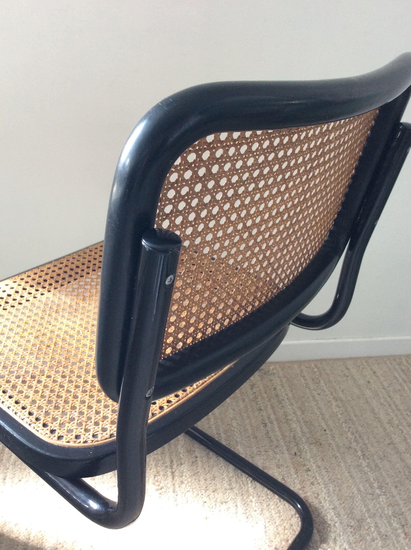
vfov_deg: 56.9
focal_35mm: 32
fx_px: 508
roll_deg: -1.9
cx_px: 206
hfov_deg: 44.1
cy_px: 275
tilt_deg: -29.2
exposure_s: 1/25
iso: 100
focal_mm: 3.3
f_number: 2.4
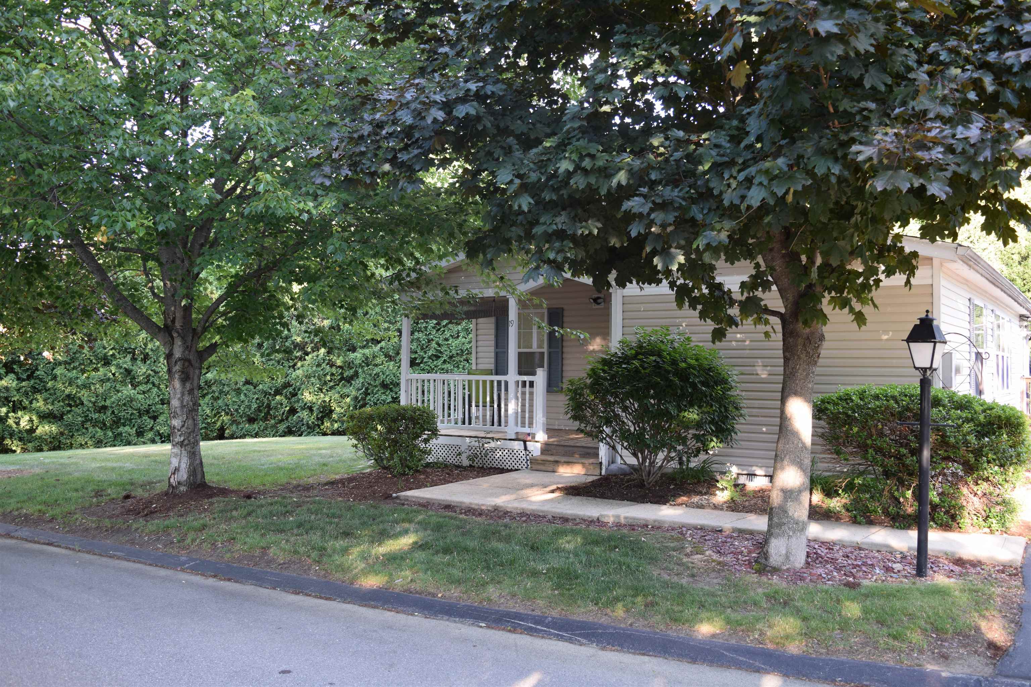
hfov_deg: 61.9
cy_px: 344
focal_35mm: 30
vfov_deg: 43.6
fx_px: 859
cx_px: 516
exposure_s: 1/80
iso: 400
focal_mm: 20
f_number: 4.5
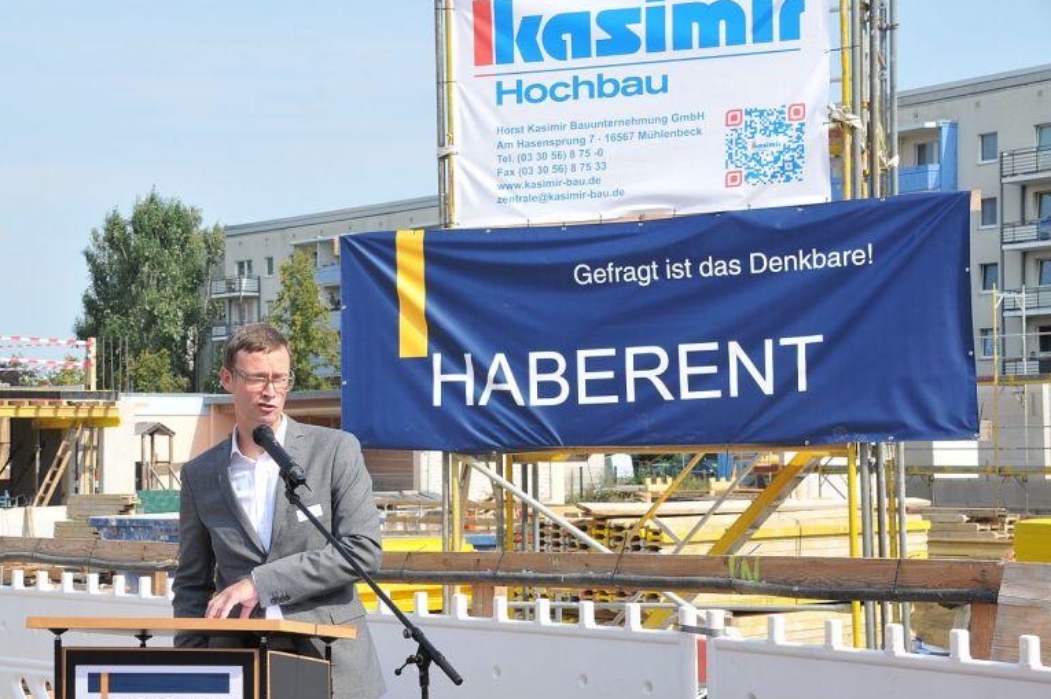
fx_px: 2013
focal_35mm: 69
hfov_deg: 29.3
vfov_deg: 19.7
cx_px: 503
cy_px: 347
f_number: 9
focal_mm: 44
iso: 200
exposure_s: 1/250
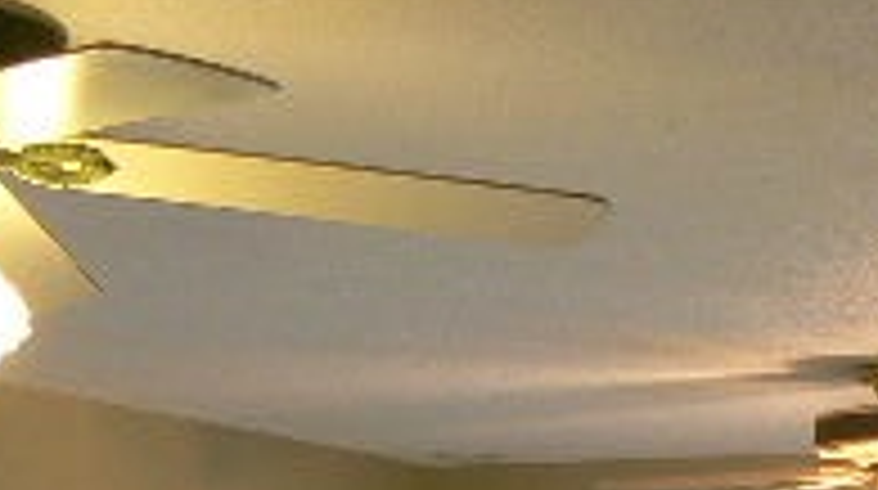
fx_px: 2999
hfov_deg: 16.6
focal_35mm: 129
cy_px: 1016
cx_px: 293
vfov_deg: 8.8
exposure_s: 1/30
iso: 125
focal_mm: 6
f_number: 2.8
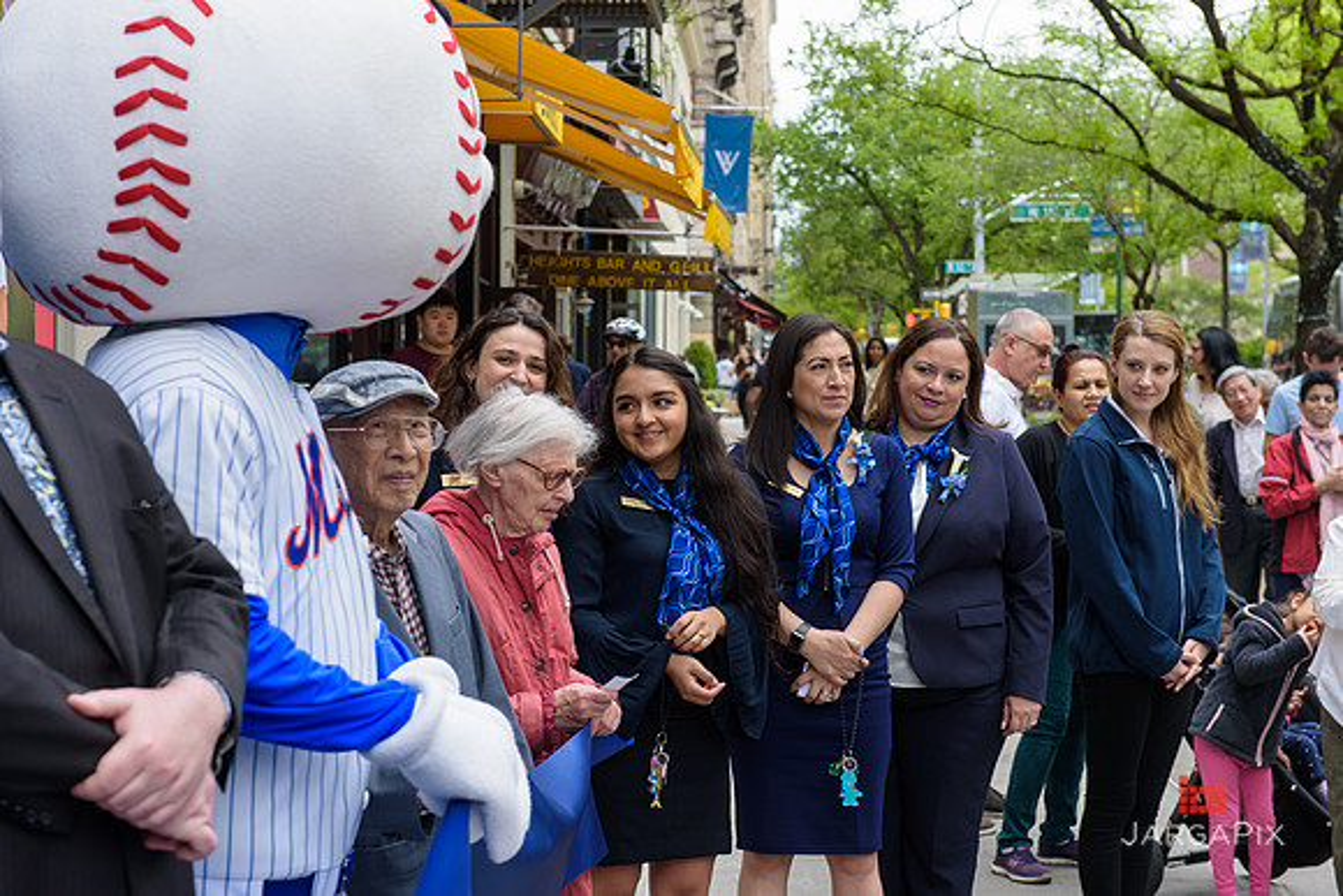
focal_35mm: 70
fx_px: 2612
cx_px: 672
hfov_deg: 28.8
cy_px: 448
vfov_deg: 19.5
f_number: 5
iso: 200
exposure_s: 1/250
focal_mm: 70
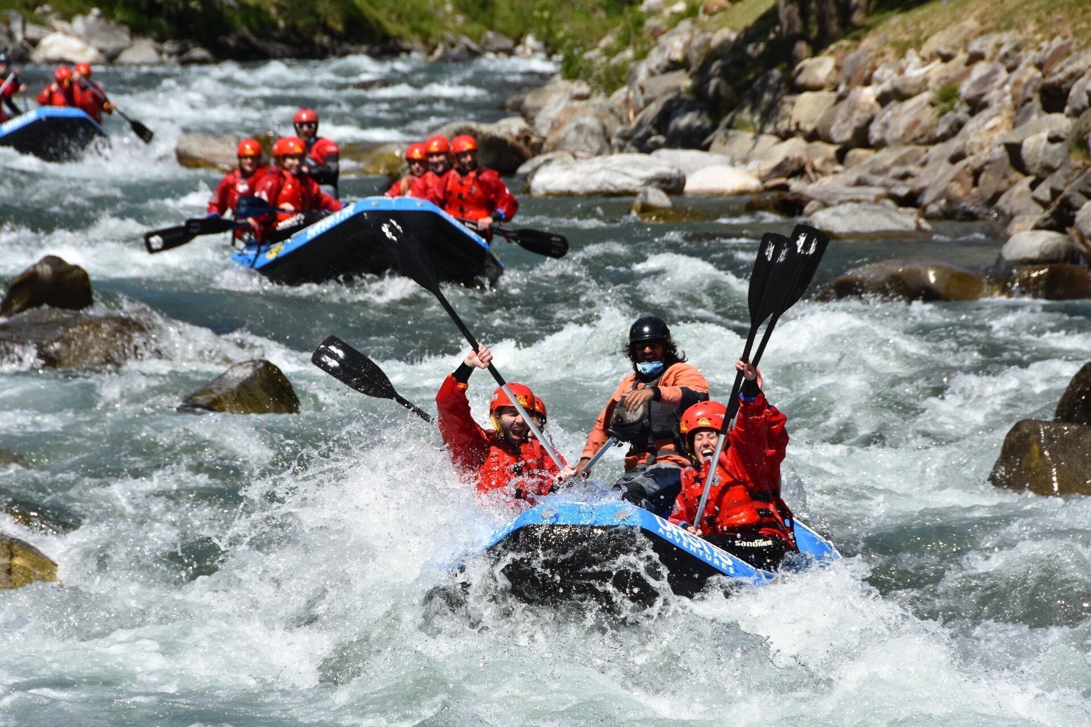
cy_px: 364
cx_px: 546
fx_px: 7727
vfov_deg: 5.4
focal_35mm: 255
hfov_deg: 8.1
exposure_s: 1/2000
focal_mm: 170
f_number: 7.1
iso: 400
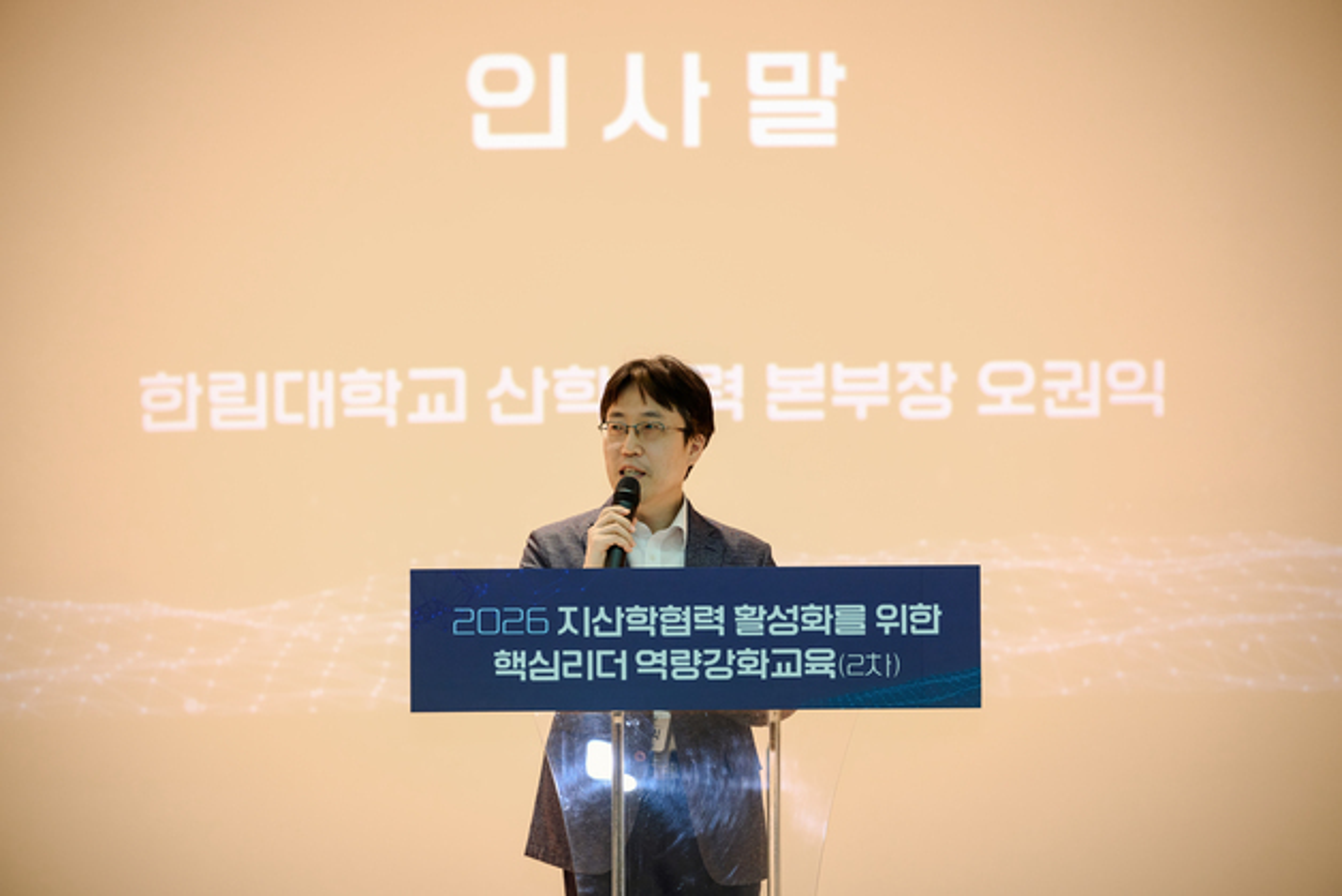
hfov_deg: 10.3
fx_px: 7457
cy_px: 448
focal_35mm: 200
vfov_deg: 6.9
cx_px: 671
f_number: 4
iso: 1250
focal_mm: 200
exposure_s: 1/160
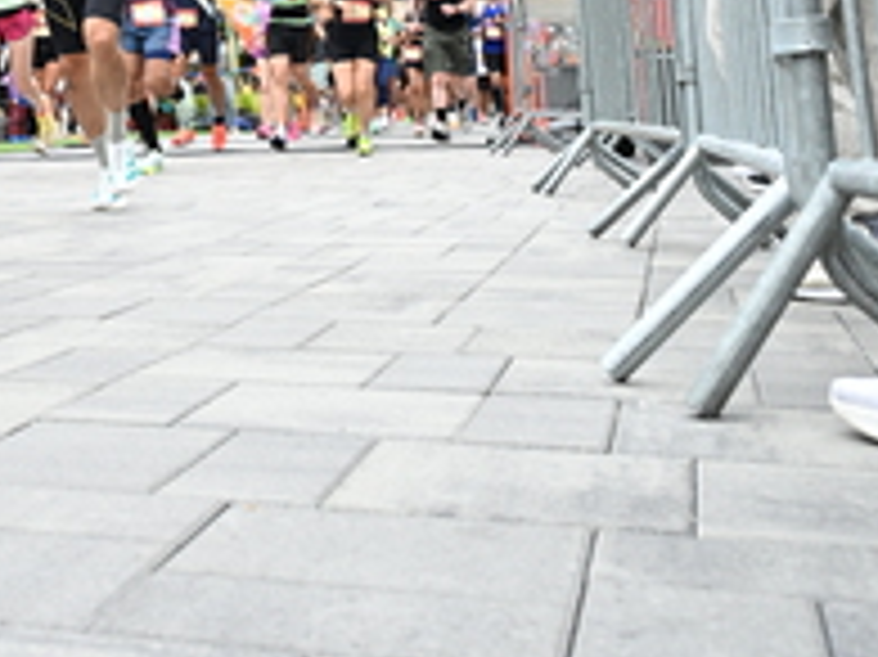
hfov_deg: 28.6
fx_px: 1648
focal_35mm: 65
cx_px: 79
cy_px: -63
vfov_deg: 21.4
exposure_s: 1/640
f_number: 4
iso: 2000
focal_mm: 24
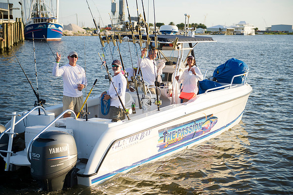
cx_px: 146
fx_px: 504
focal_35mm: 62
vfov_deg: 21.9
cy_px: 98
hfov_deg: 32.4
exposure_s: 1/1000
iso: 125
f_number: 2.8
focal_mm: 62
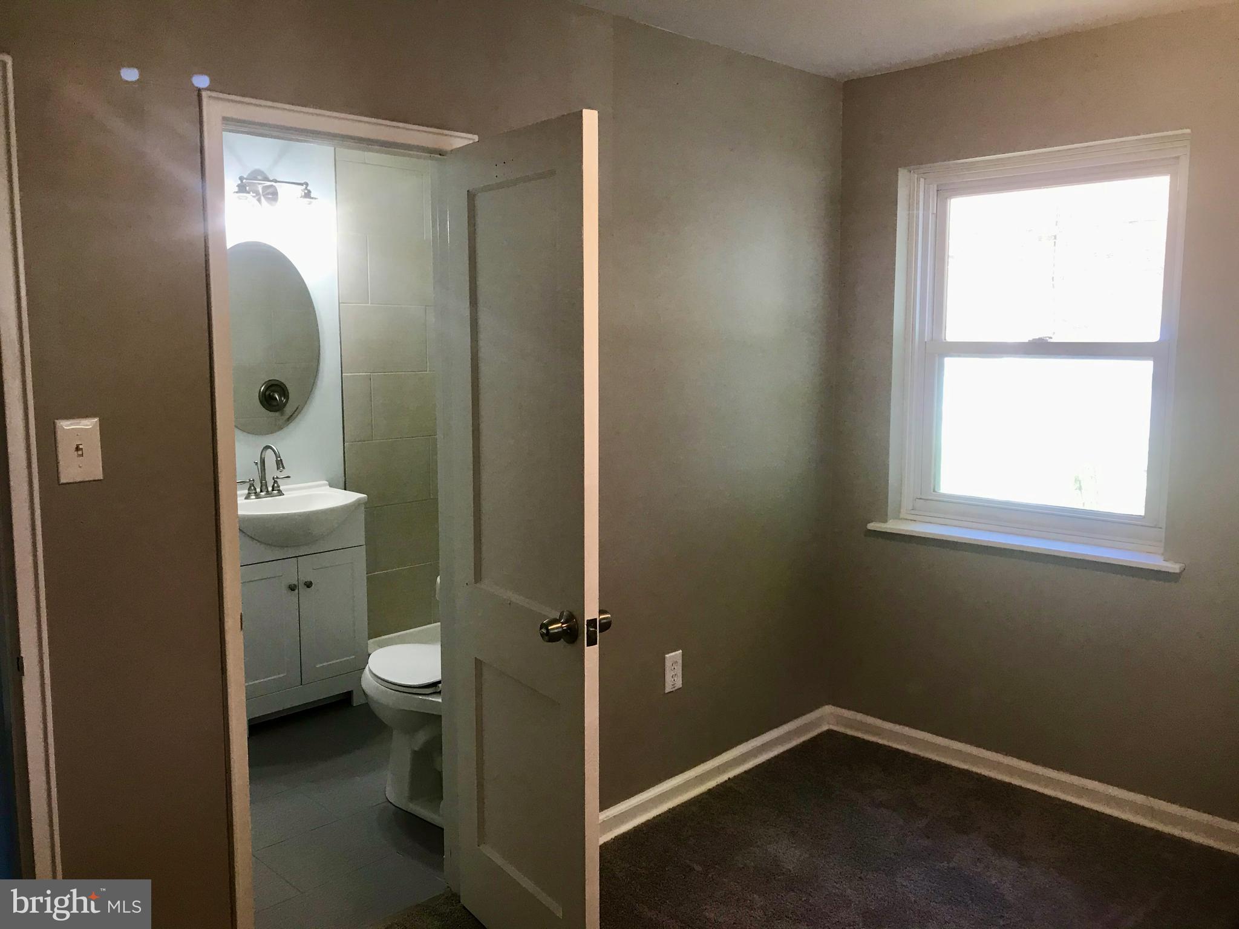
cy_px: 464
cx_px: 620
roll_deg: -0.2
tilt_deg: -7.9
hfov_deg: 63.4
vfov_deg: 49.7
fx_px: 1002
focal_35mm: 28
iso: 25
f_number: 1.8
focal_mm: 3.99
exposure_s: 1/30
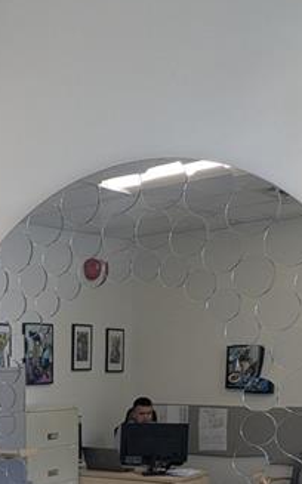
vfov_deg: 34.3
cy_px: 500
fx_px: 699
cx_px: -96
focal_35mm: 53
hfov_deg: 21.8
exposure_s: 1/60
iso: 59
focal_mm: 2.35
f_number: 2.2
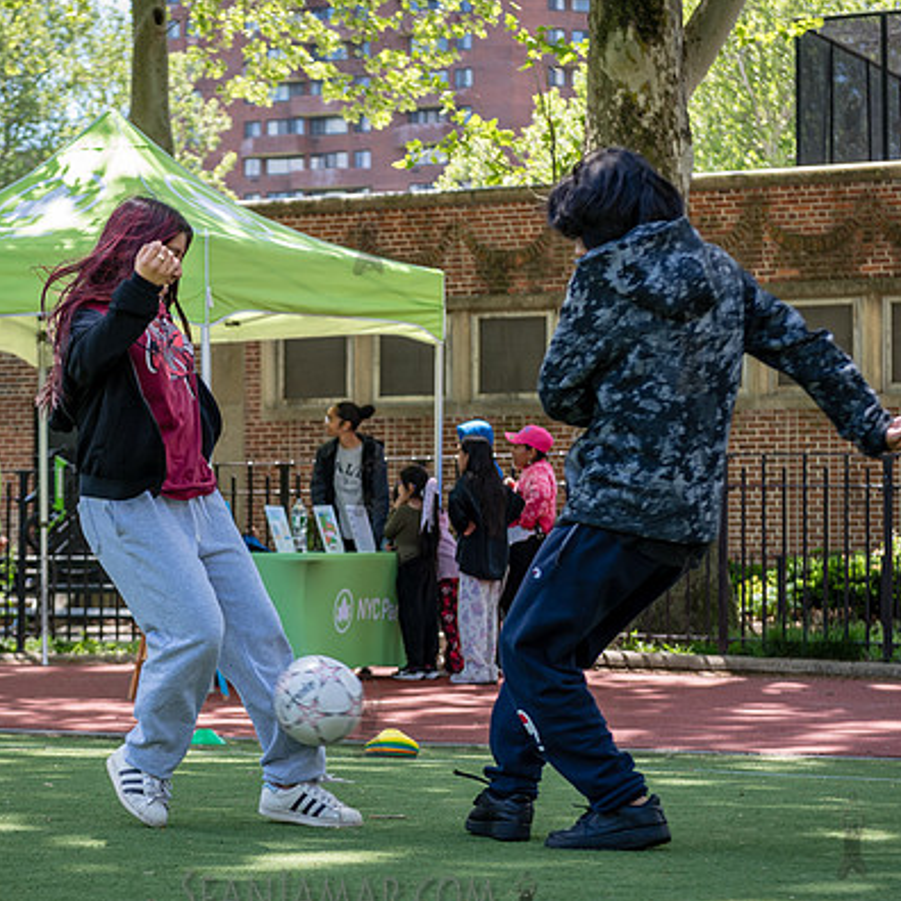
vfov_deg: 16.7
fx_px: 3063
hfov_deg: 16.6
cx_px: 212
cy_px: 505
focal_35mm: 104
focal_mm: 66
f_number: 3.5
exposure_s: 1/400
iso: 200
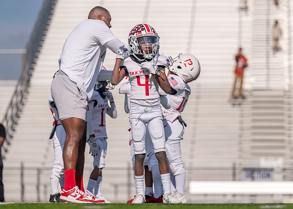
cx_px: 146
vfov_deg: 5.8
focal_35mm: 246
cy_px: 104
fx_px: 2049
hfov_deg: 8.2
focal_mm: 235
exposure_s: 1/5000
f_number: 4
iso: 160
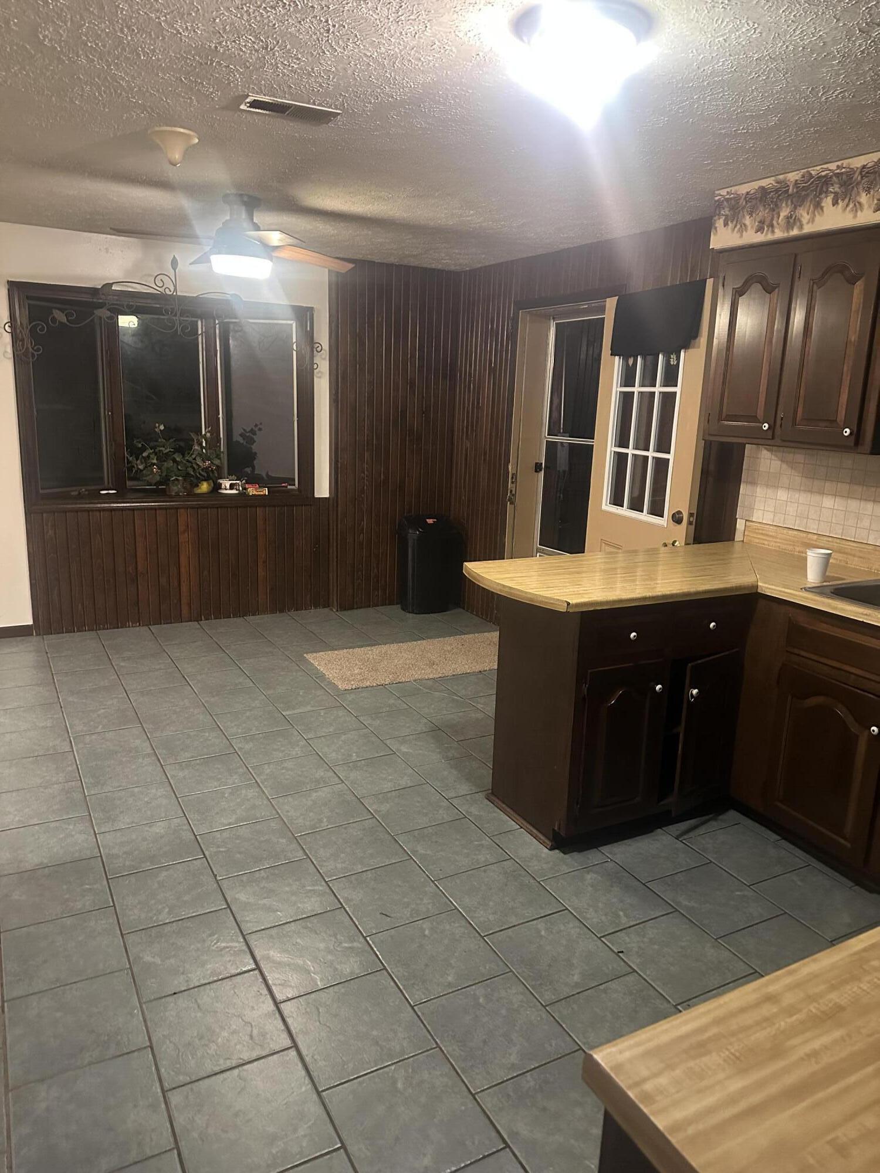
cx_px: 440
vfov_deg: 71.6
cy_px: 586
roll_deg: -2.3
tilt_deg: -11.3
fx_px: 813
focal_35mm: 24
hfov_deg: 56.8
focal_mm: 6.86
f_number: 1.78
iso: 800
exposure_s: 1/40
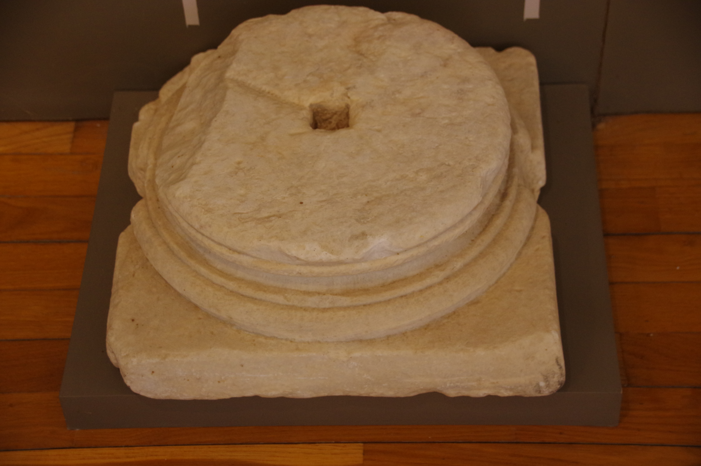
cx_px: 350
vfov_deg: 17.2
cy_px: 233
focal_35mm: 79
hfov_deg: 25.7
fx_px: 1537
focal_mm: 53
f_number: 4.5
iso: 1600
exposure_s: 1/40
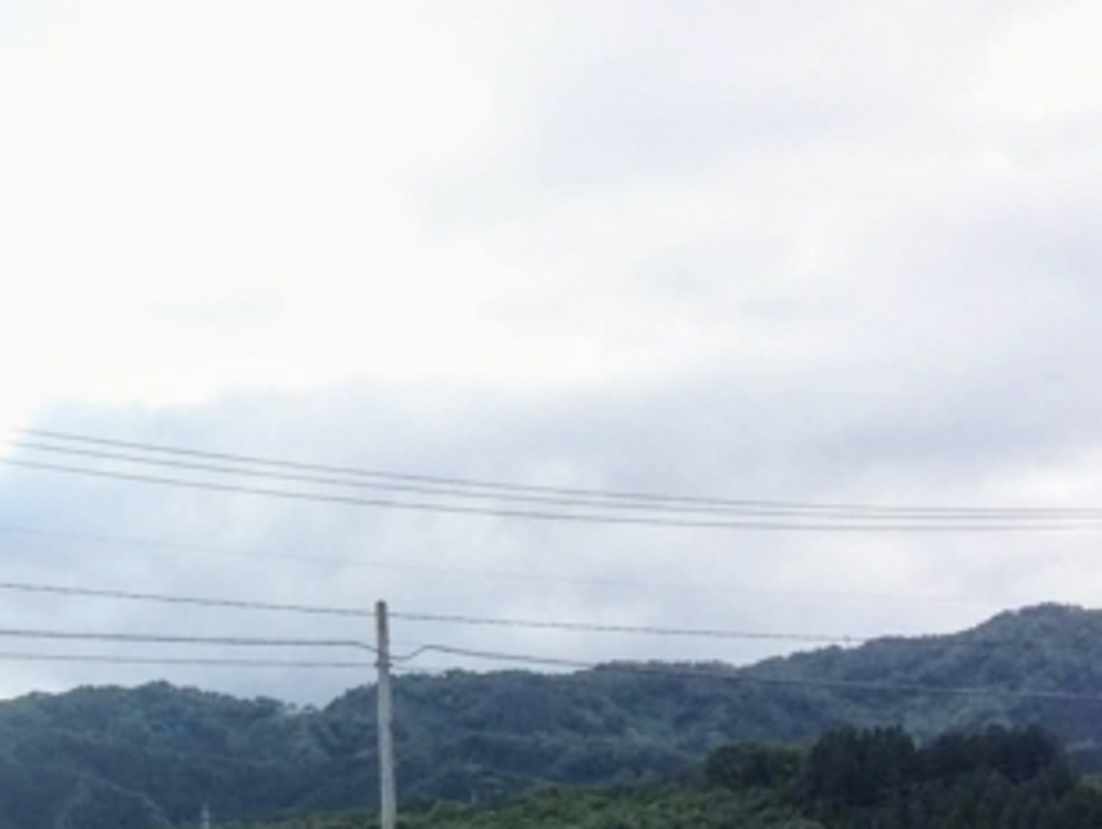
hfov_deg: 19.0
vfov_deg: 15.3
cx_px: -238
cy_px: 418
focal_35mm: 97
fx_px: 3090
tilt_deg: +10.0
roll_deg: +1.1
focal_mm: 4.15
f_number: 2.2
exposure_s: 1/933
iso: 32
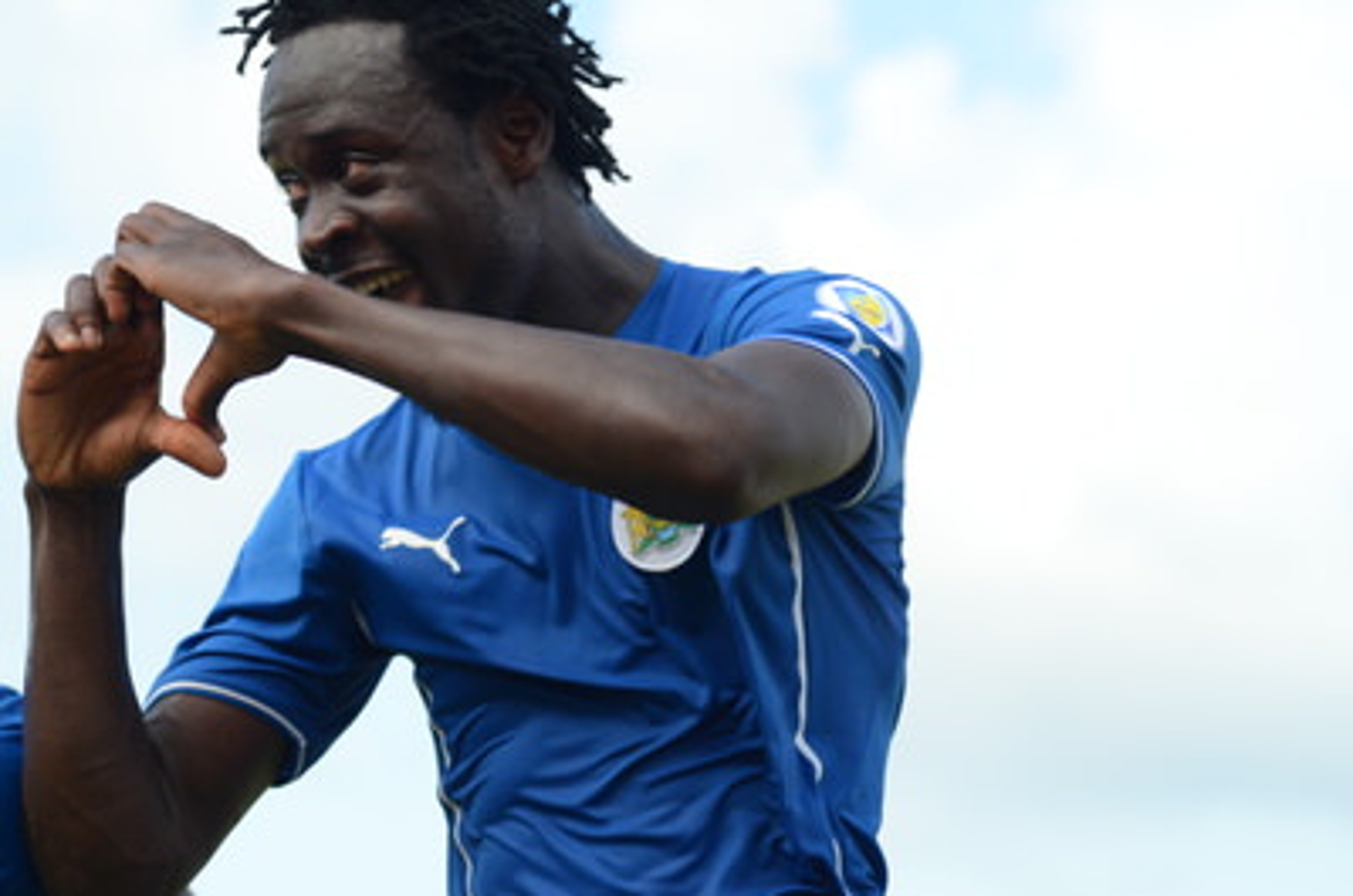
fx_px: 4501
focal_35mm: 120
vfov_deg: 11.4
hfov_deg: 17.1
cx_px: 676
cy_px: 448
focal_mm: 80
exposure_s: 1/1250
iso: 400
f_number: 4
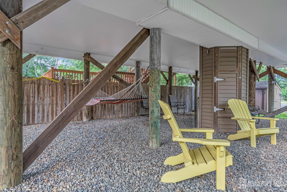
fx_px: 167
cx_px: 144
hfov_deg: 81.5
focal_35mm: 21
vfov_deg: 59.7
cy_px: 96
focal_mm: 20.9
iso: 100
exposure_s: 1/2
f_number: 22
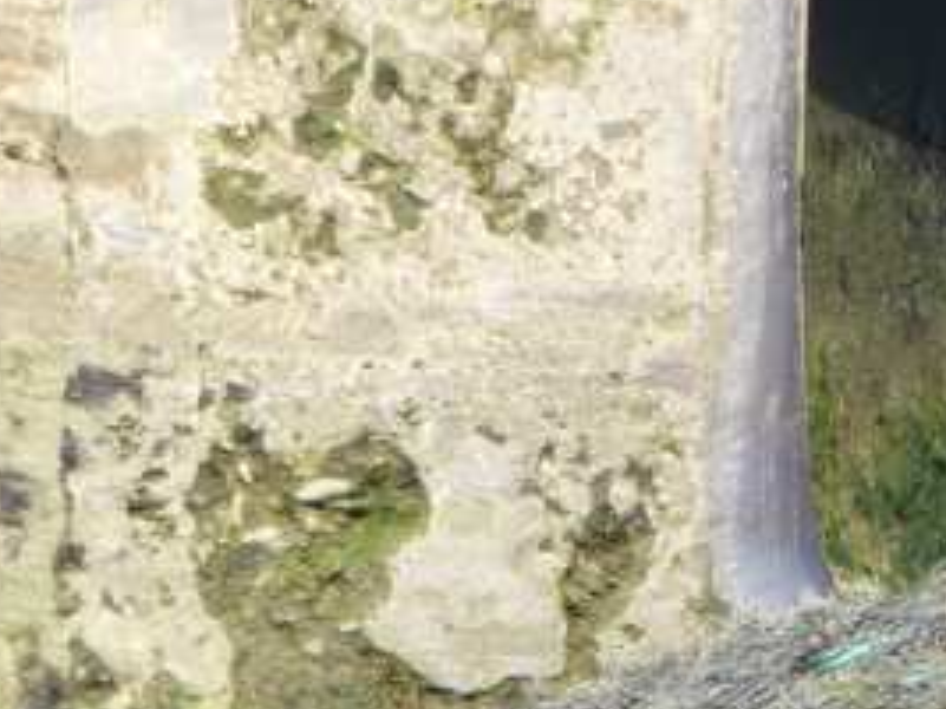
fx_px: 14396
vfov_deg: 2.8
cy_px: 440
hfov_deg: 3.8
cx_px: 1020
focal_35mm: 527
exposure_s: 1/80
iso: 125
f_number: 5.4
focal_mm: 31.3
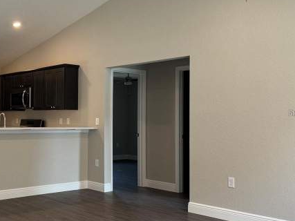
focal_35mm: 45
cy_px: 113
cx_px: 45
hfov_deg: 39.8
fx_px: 383
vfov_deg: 32.2
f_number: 1.78
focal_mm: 6.76
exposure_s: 1/164
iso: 100
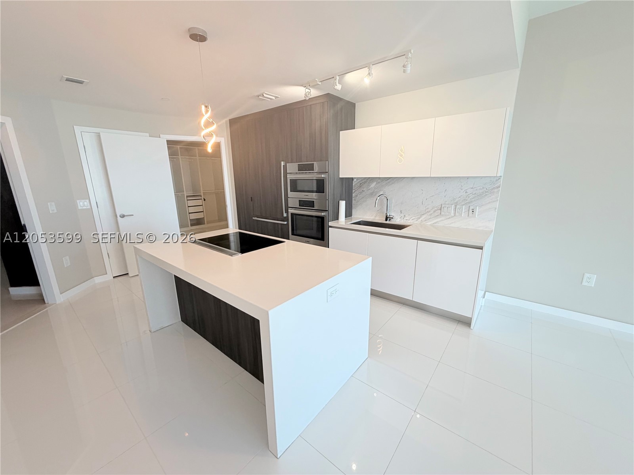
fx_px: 256
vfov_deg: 85.7
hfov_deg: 102.1
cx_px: 317
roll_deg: +0.4
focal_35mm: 14
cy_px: 238
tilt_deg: -14.0
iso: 160
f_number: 2.2
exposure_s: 1/120
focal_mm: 2.22
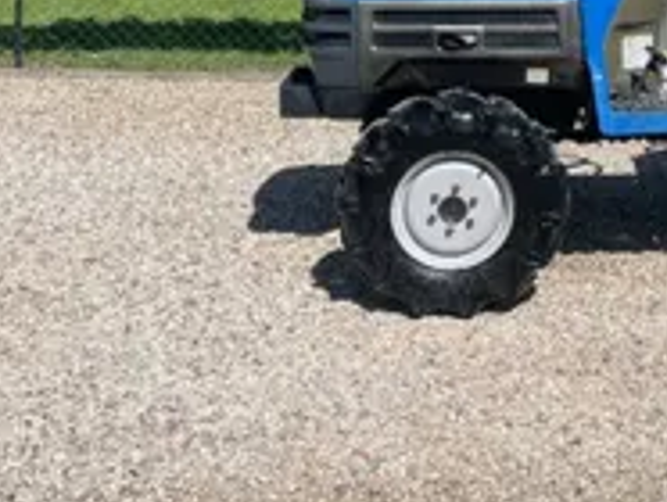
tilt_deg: -7.9
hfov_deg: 27.2
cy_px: -79
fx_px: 1293
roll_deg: -2.3
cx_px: 674
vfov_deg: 20.7
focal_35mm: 67
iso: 32
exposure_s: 1/3401
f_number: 1.6
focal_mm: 4.2
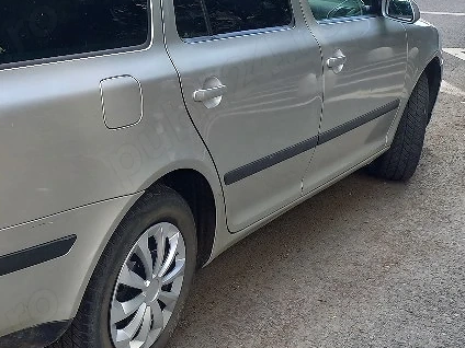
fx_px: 793
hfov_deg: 30.6
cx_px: 13
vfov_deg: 24.6
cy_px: 100
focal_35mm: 59
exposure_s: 1/200
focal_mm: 4.65
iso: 50
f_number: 1.8
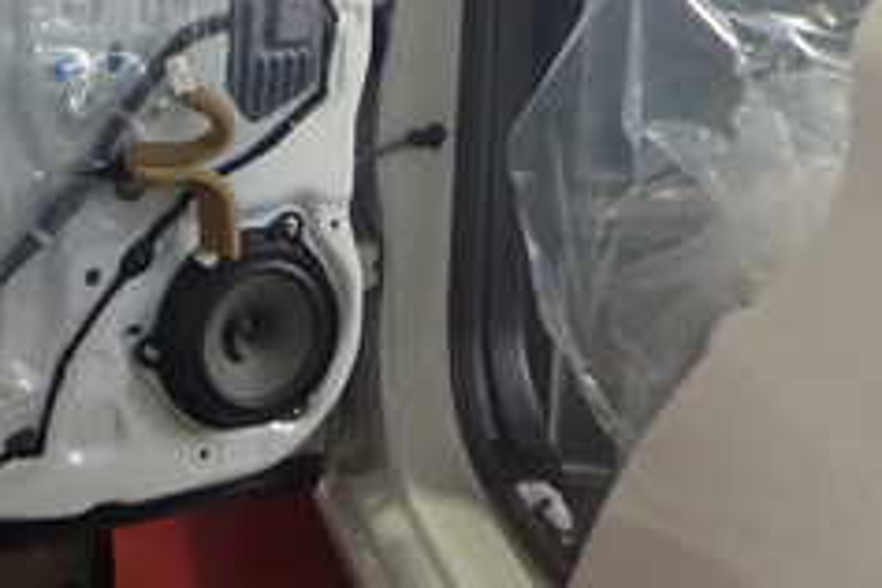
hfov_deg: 24.1
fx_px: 1935
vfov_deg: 16.5
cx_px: -78
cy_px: -123
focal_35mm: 79
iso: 200
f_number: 2.3
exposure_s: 1/80
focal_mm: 5.4
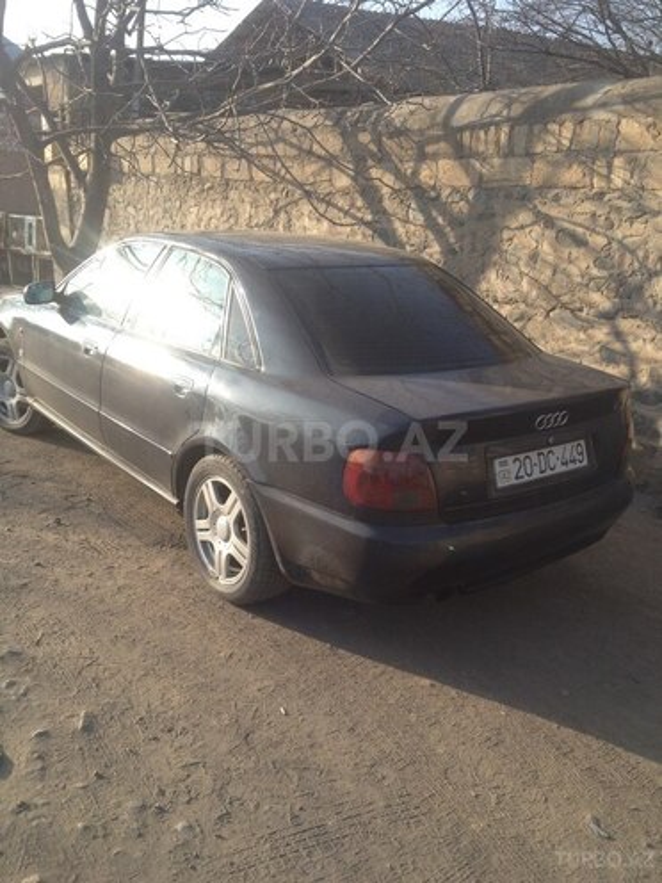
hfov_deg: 40.7
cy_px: 442
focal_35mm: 35
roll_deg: -1.9
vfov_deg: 52.6
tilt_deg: -15.0
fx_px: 892
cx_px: 331
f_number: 2.4
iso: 50
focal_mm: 4.28
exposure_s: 1/606
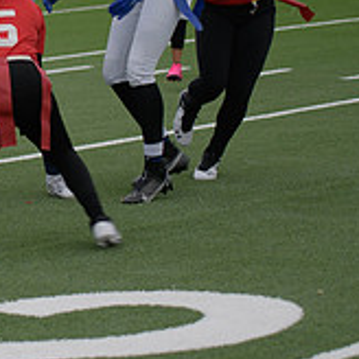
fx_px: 2464
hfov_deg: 8.2
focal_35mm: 210
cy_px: 71
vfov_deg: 8.3
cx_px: -81
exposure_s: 1/200
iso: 160
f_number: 2.8
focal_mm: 70
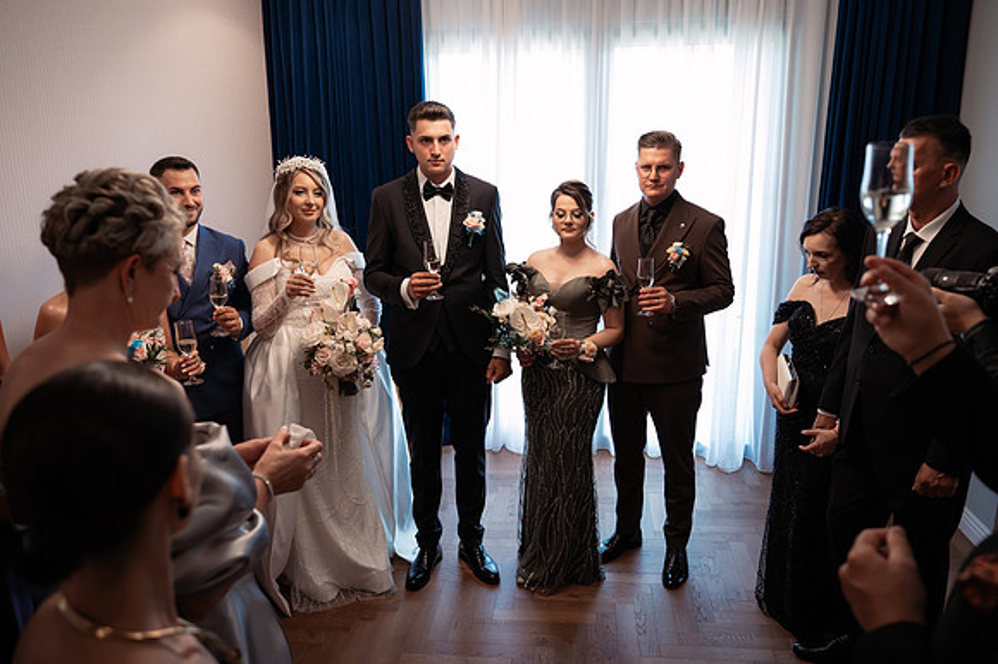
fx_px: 776
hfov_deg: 65.5
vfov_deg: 46.4
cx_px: 499
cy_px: 332
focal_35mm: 28
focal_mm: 28
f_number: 3.2
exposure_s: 1/250
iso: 1600
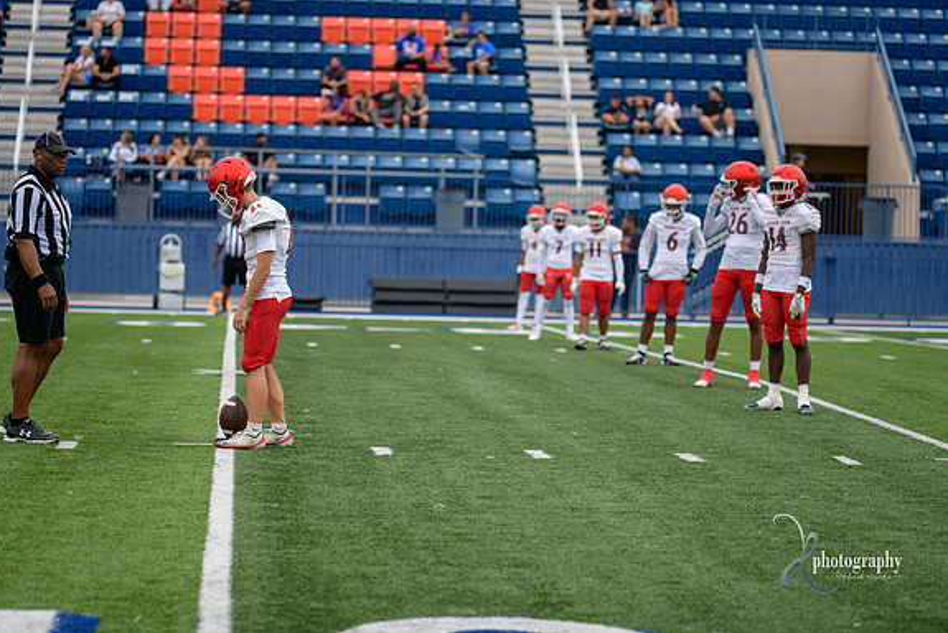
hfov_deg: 16.9
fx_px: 3188
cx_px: 472
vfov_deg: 11.3
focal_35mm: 121
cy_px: 316
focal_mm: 120
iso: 450
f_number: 2.8
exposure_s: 1/1250
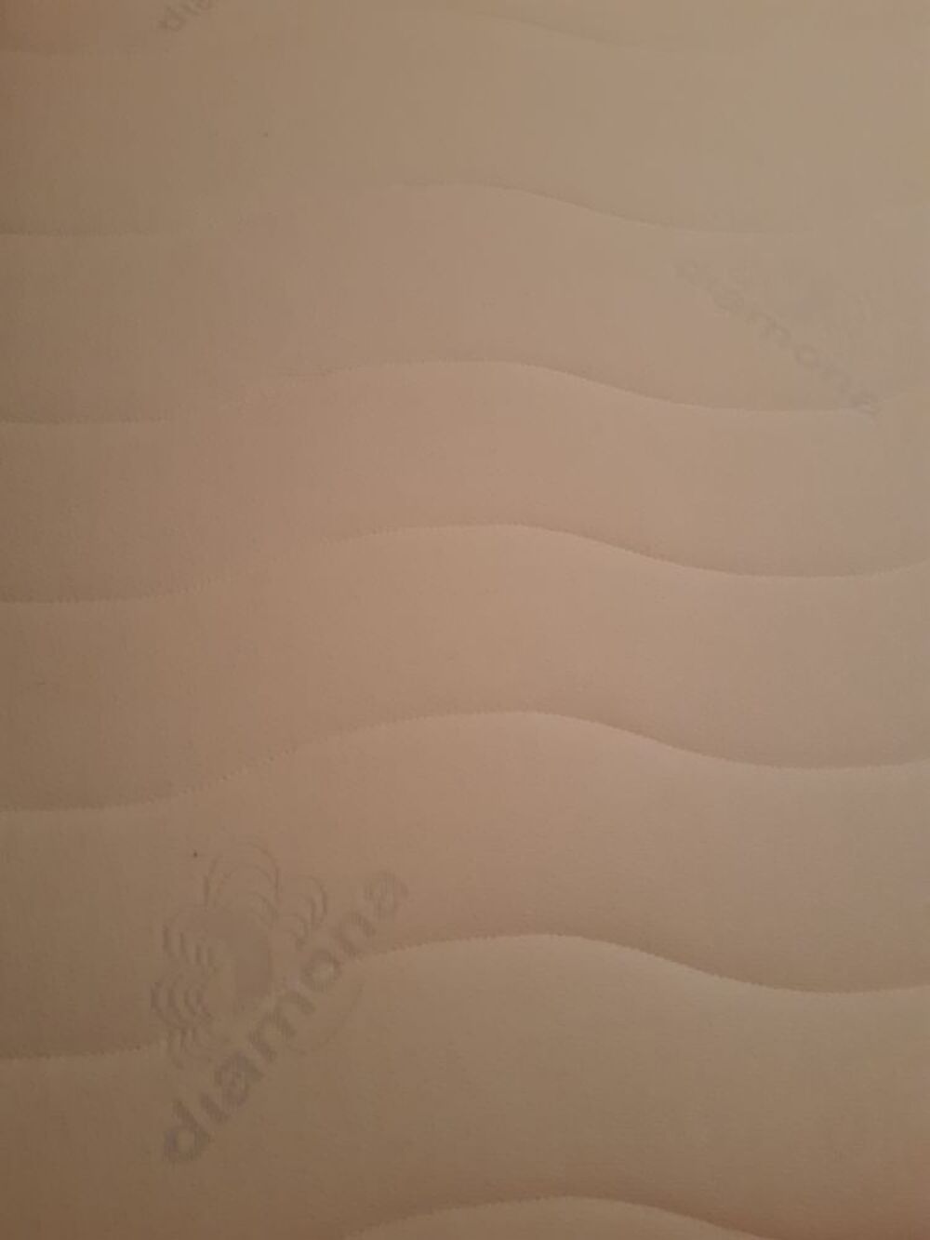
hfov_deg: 53.1
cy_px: 620
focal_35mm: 26
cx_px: 465
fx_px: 931
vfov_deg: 67.3
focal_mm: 3.92
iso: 160
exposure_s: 1/50
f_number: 1.7
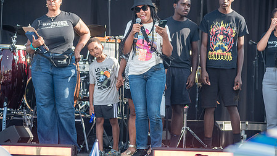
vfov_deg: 4.3
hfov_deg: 7.7
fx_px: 2048
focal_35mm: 279
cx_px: 145
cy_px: 37
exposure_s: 1/400
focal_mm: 145
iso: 250
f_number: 4
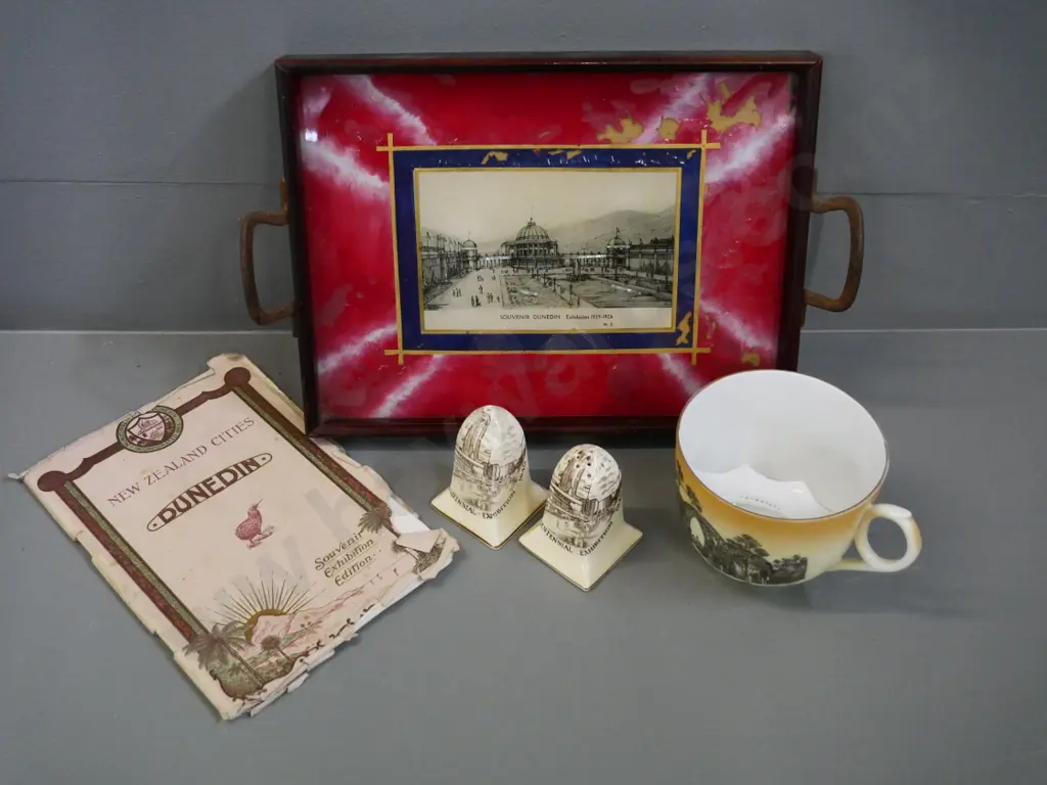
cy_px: 392
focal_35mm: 40
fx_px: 1210
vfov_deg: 36.0
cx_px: 524
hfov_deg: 46.8
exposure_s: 1/200
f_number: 5
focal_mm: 20
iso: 3200
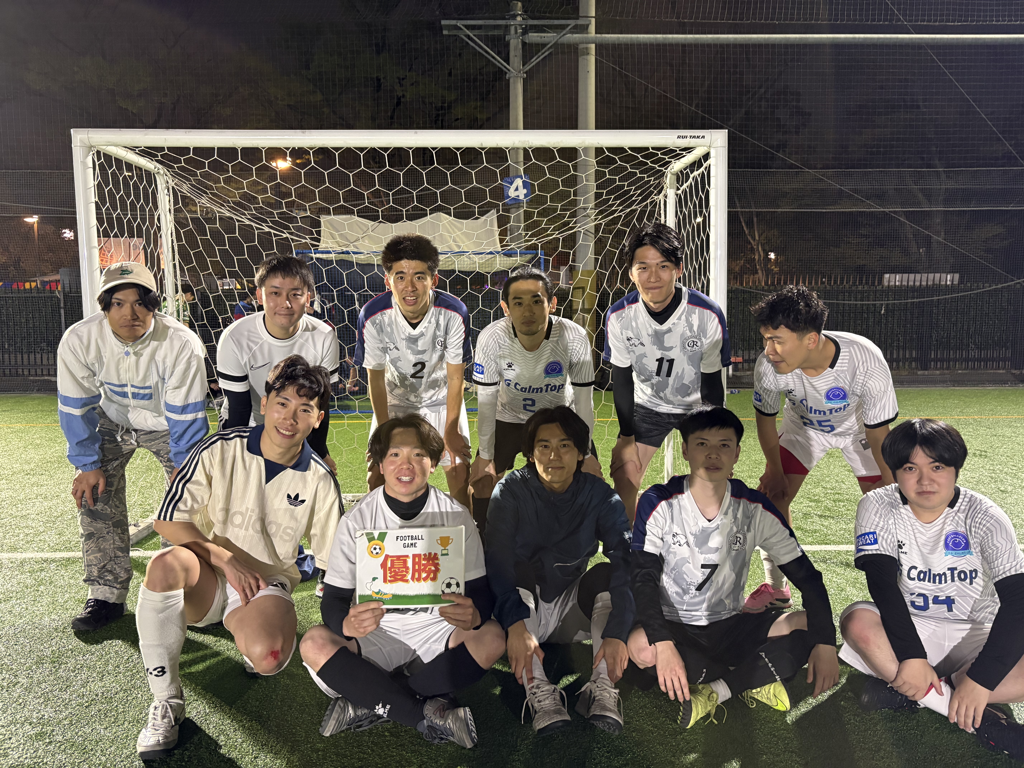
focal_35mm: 26
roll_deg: +0.7
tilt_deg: -4.6
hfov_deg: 67.3
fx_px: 769
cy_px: 384
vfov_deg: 53.1
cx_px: 512
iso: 400
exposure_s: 1/33
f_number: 1.6
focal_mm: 5.96
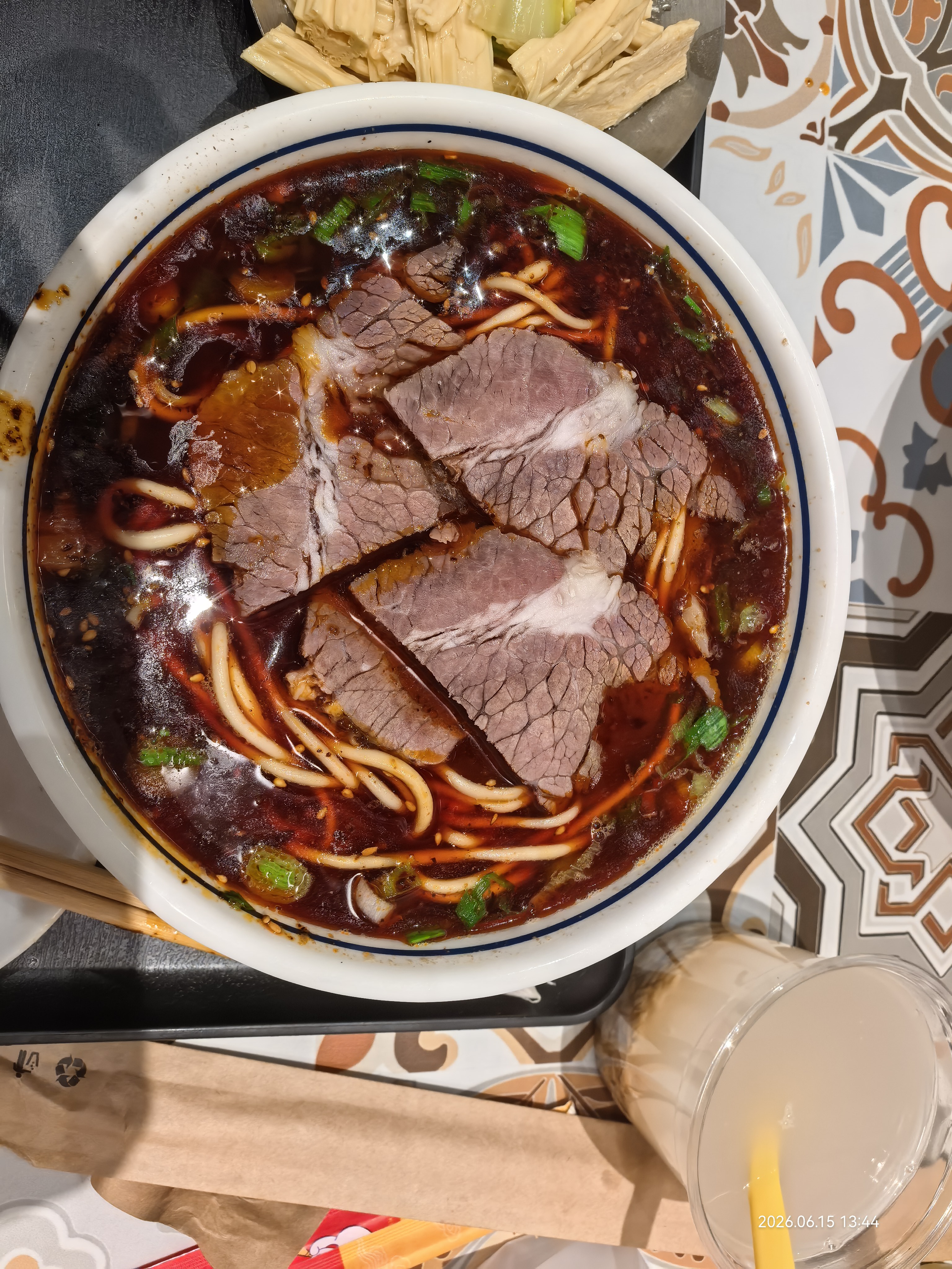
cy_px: 634
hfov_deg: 51.4
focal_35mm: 27
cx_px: 476
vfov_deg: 65.3
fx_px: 990
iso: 500
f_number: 4
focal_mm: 6.98
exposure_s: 1/33.3
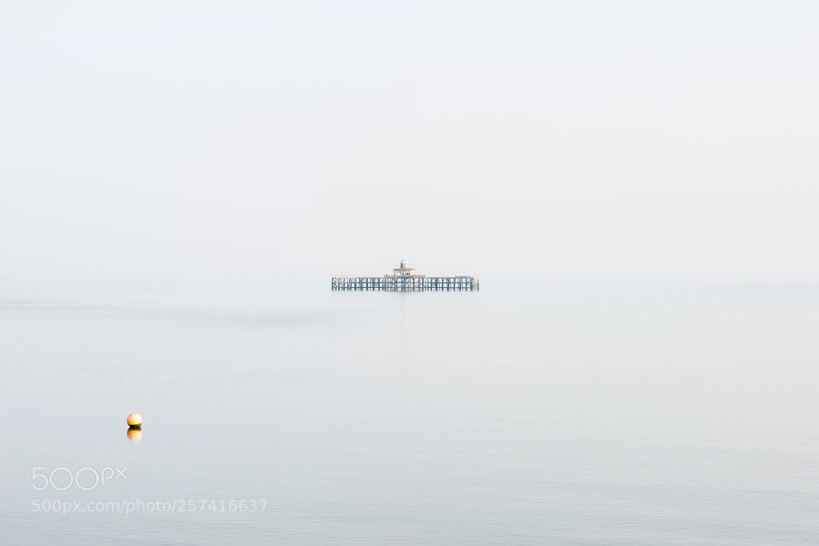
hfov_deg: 28.8
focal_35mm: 70
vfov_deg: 19.5
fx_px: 1593
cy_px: 273
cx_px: 410
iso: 100
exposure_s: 1/15
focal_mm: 70
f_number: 16
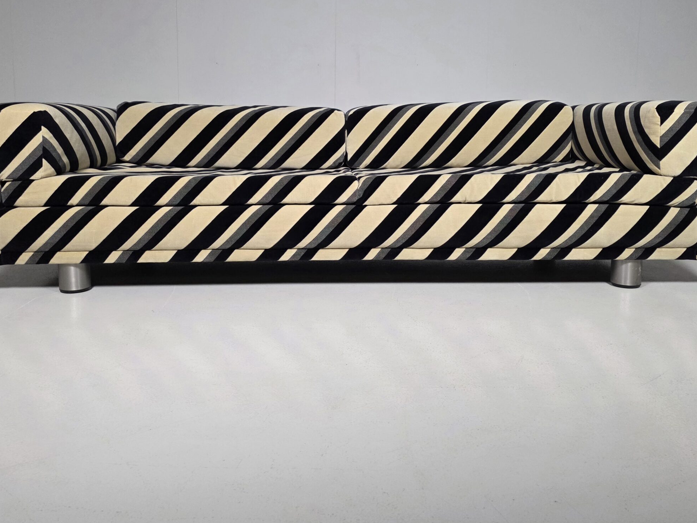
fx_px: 604
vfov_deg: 46.4
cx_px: 351
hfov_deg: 60.0
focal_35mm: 30
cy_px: 196
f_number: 1.7
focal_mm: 6.3
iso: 320
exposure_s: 1/101
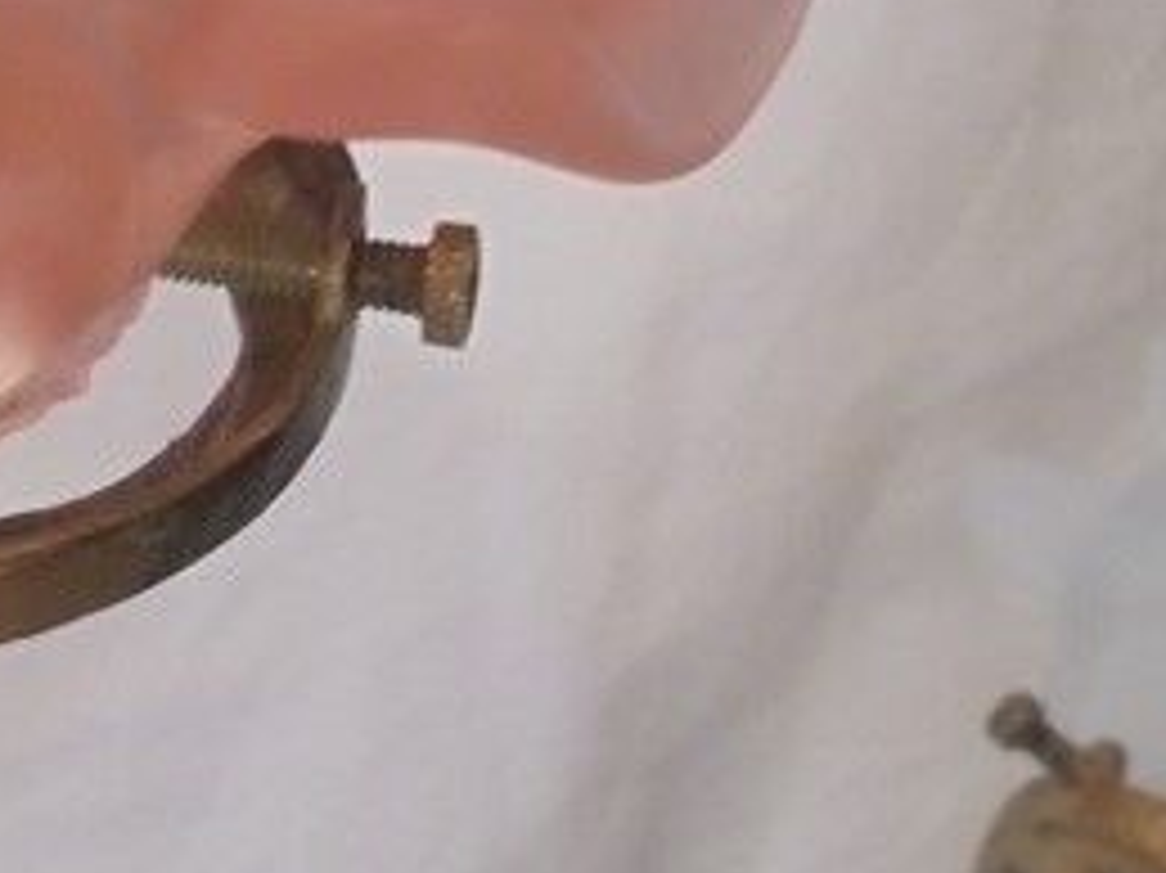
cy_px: -380
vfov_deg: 12.0
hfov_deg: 15.8
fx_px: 3973
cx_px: -401
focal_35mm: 118
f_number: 4
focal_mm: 6.1
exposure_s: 1/20
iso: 400
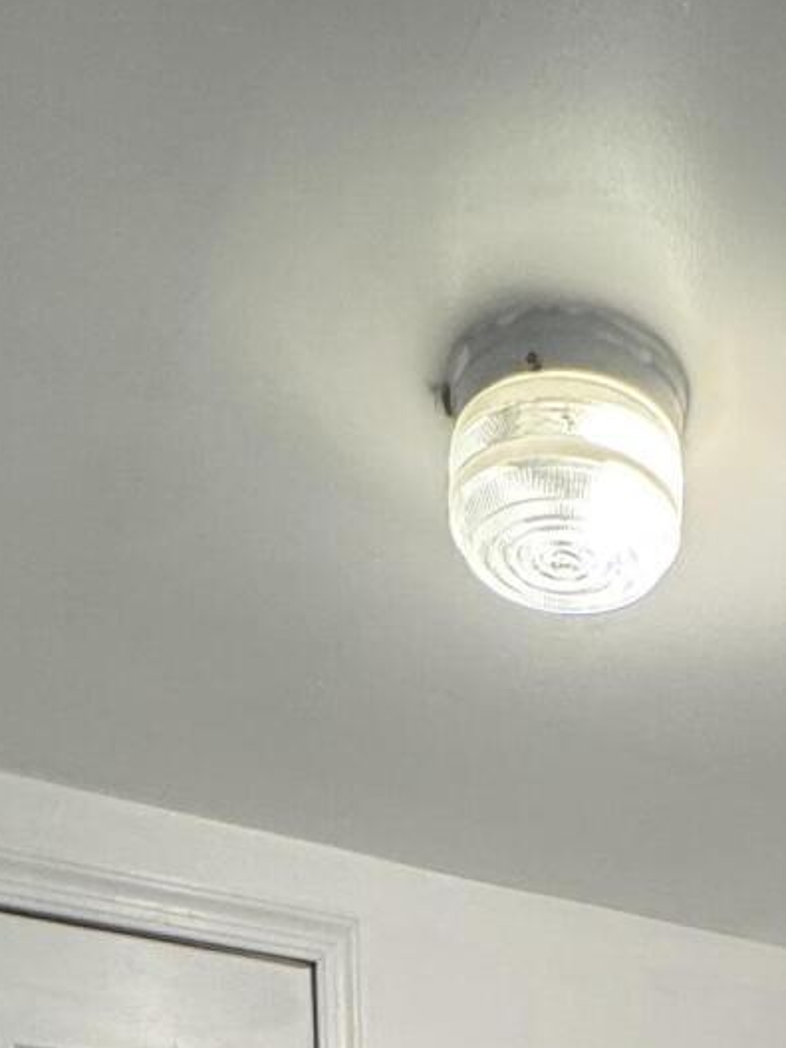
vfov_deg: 21.7
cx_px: 651
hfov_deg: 26.9
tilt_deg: -13.9
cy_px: 1911
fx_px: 1605
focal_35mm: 53
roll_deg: -0.7
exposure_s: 1/120
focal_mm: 2.22
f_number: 2.2
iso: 200
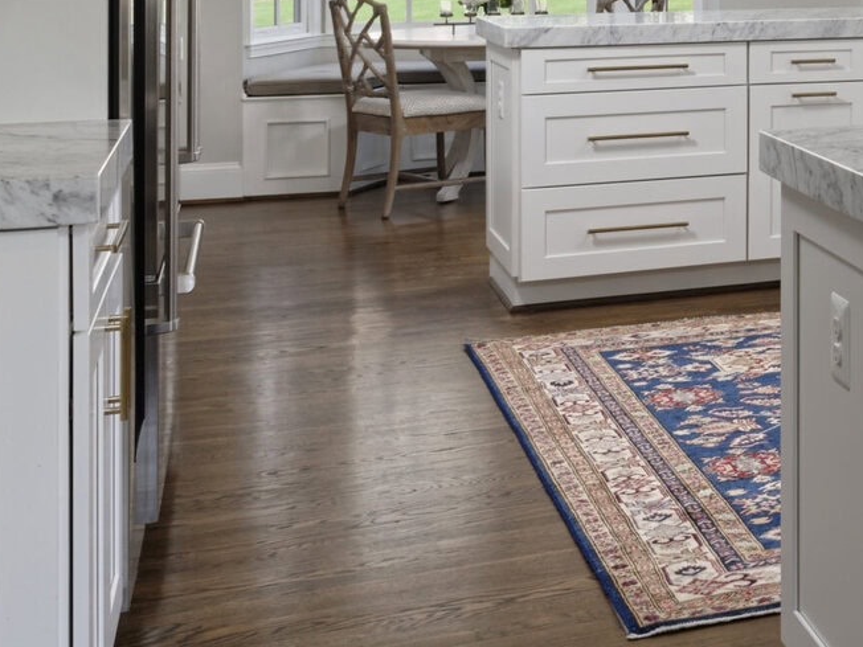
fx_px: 1695
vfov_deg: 20.6
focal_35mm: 68
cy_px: -71
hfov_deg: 25.2
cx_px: 1083
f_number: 13
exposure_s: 1/25
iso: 250
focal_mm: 24
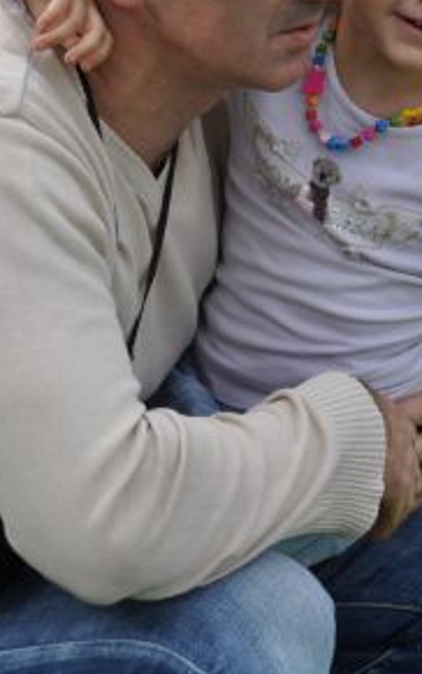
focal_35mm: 302
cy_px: 232
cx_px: 254
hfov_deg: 4.4
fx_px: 5554
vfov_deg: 6.9
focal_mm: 90
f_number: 5.6
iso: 200
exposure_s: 1/500
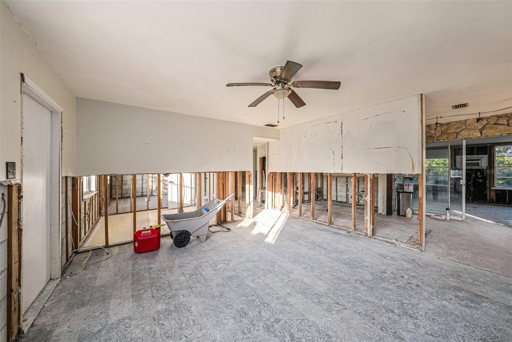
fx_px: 171
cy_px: 171
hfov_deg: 112.6
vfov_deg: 90.1
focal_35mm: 12
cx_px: 256
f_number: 7.1
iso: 400
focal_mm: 12
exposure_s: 1/160
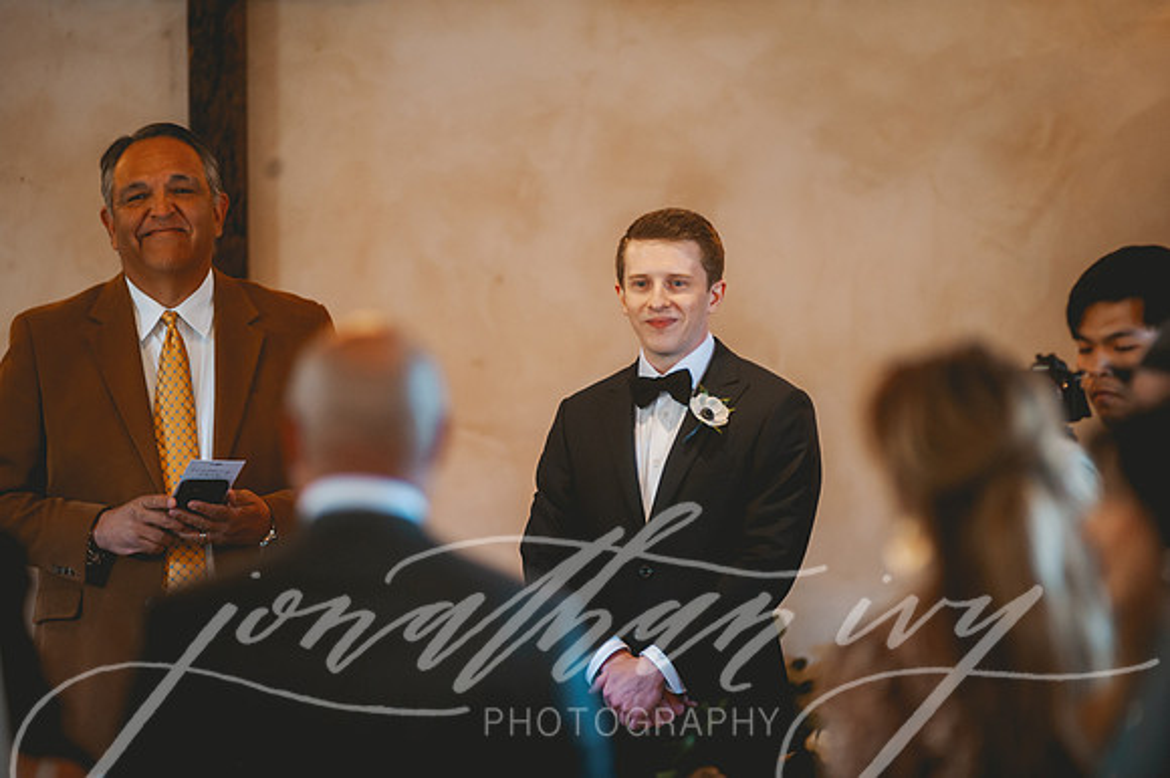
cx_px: 585
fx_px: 9744
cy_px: 389
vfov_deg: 4.6
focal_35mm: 300
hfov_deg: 6.9
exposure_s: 1/80
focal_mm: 300
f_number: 2.8
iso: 800
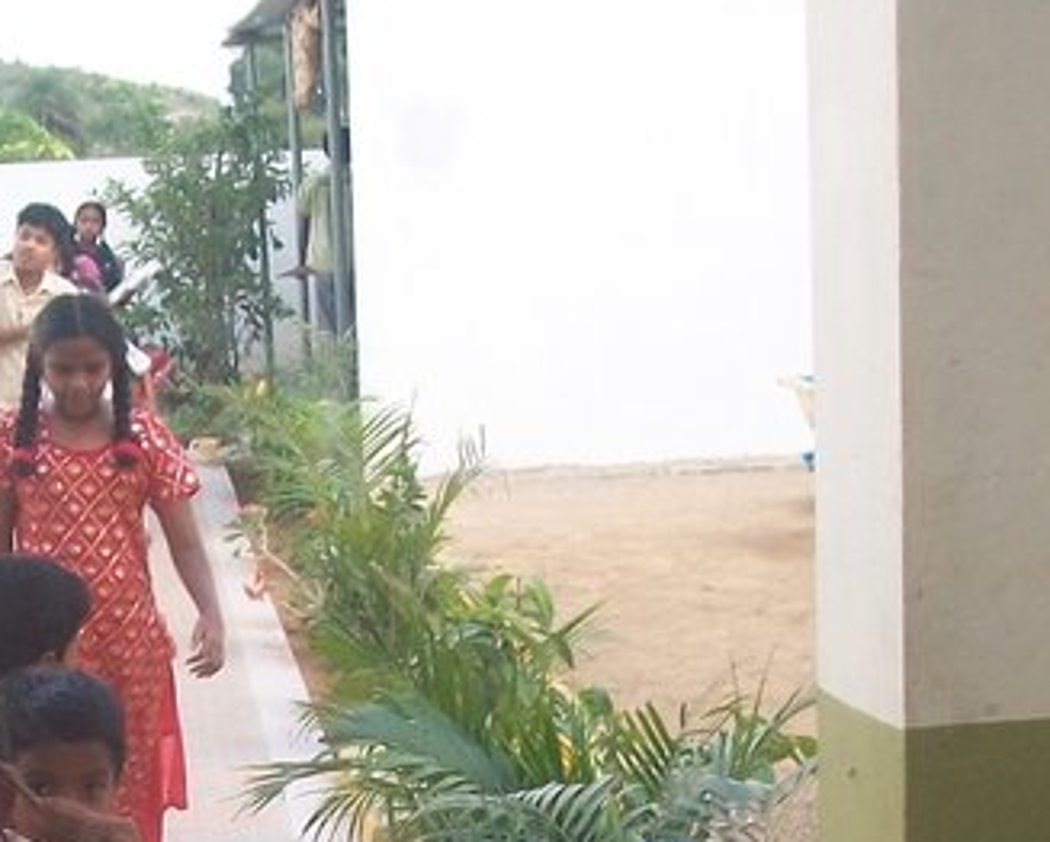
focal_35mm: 110
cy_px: 836
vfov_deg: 13.8
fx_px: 3420
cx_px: -74
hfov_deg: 17.0
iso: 80
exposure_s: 1/160
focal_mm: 6
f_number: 2.7
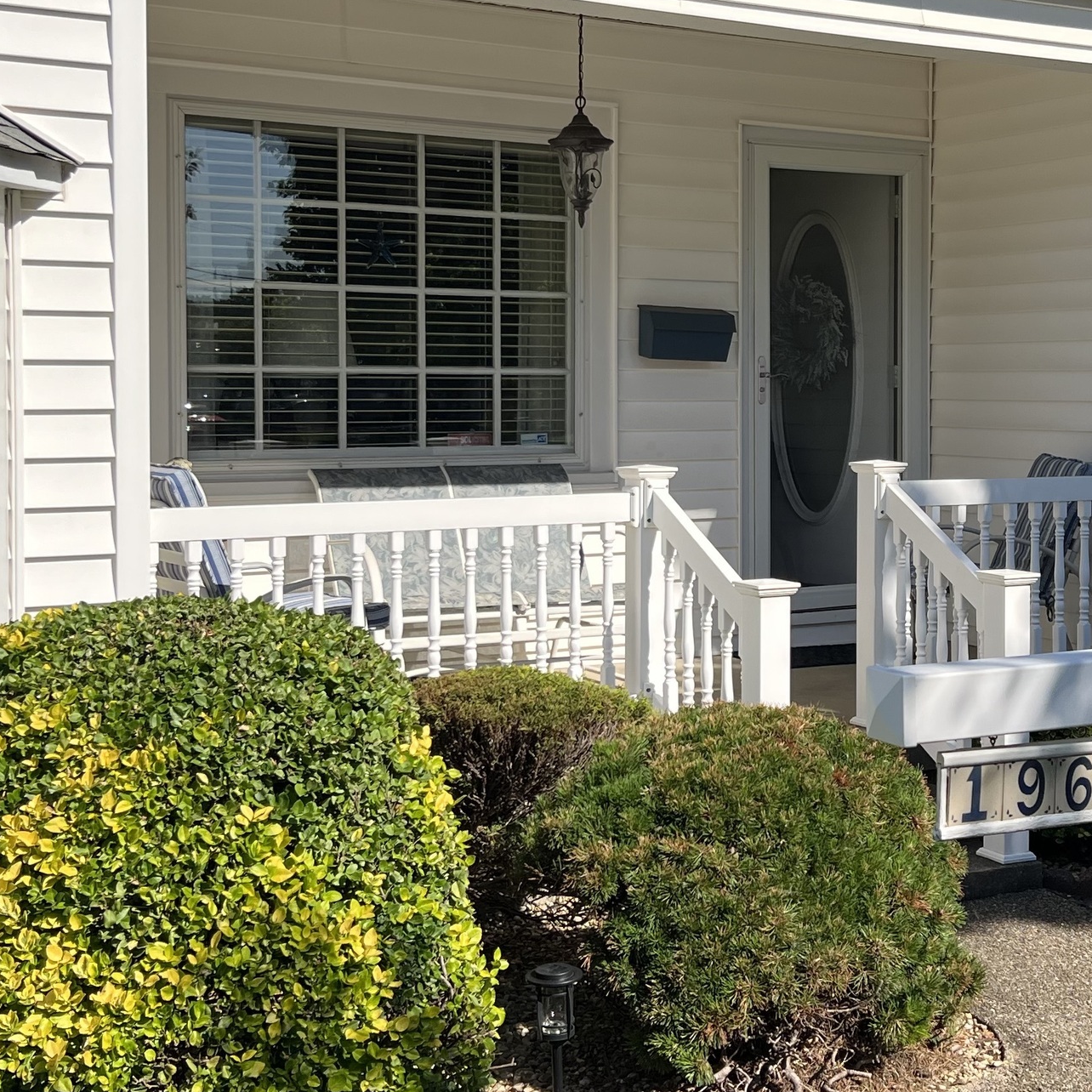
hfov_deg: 30.9
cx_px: 718
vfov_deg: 31.0
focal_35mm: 55
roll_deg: +0.2
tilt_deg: -0.8
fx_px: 1963
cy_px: 415
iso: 50
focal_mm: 5.7
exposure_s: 1/4630
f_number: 1.5
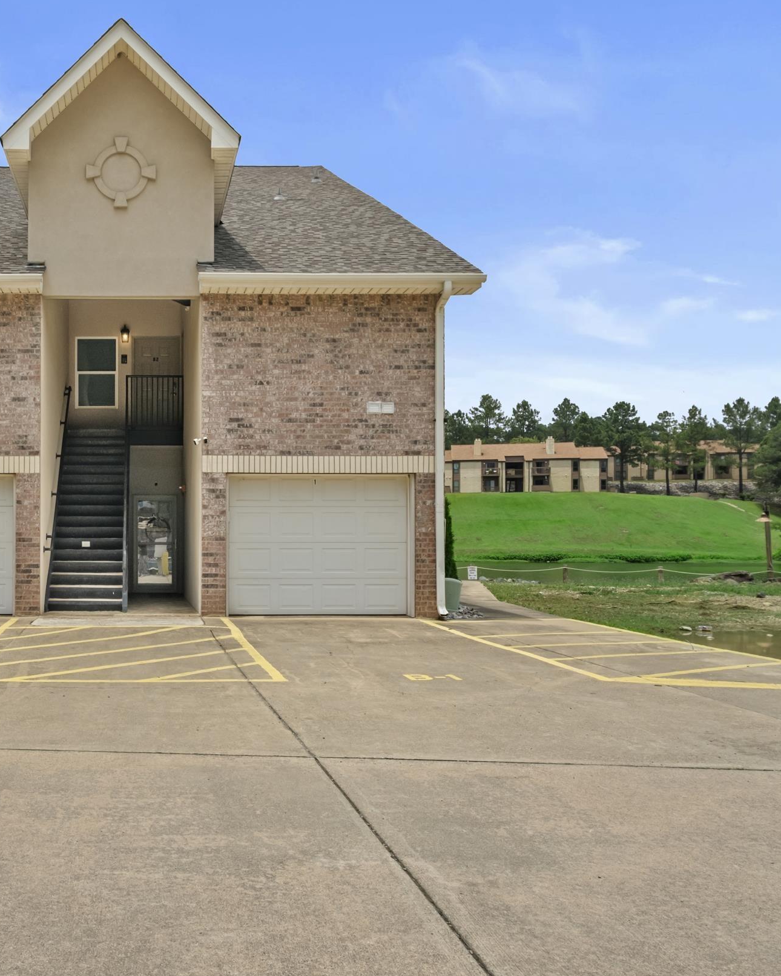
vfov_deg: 55.7
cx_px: 138
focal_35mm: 32
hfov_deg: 43.3
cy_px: 499
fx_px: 925
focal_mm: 14.5
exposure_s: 1/100
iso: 400
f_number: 10
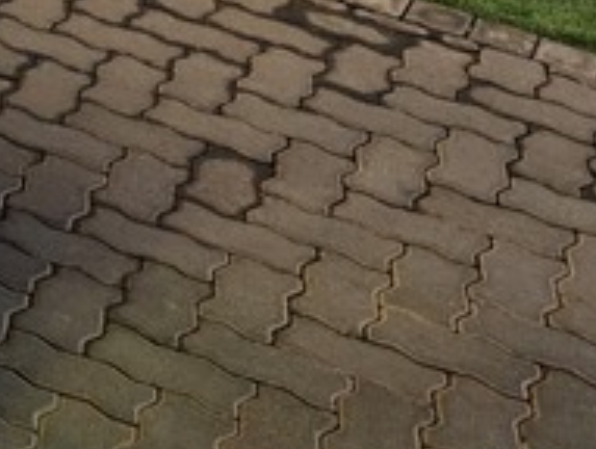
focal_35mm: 123
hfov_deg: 12.4
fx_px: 2122
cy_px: -359
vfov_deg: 11.3
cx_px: -861
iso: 40
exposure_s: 1/180
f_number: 1.7
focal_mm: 6.25
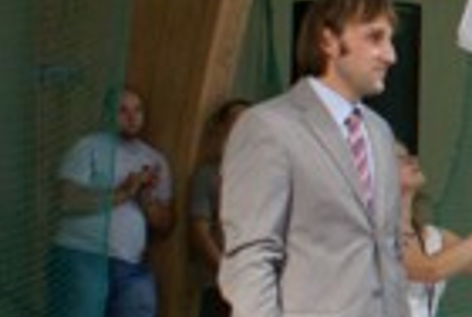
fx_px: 2365
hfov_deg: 10.3
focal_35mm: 180
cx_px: 1008
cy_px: 155
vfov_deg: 7.7
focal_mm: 24
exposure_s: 1/50
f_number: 5.6
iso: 400
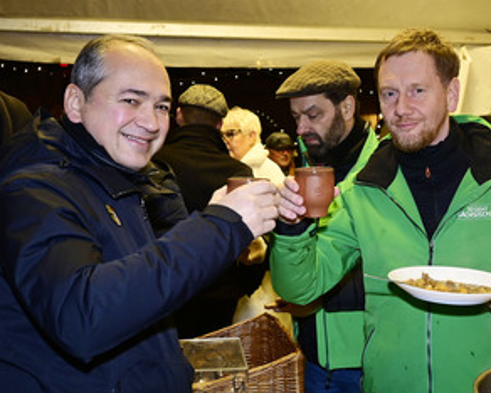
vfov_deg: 35.0
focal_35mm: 43
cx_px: 309
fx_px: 621
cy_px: 235
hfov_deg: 42.8
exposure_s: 1/200
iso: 1600
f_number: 5
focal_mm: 29.5
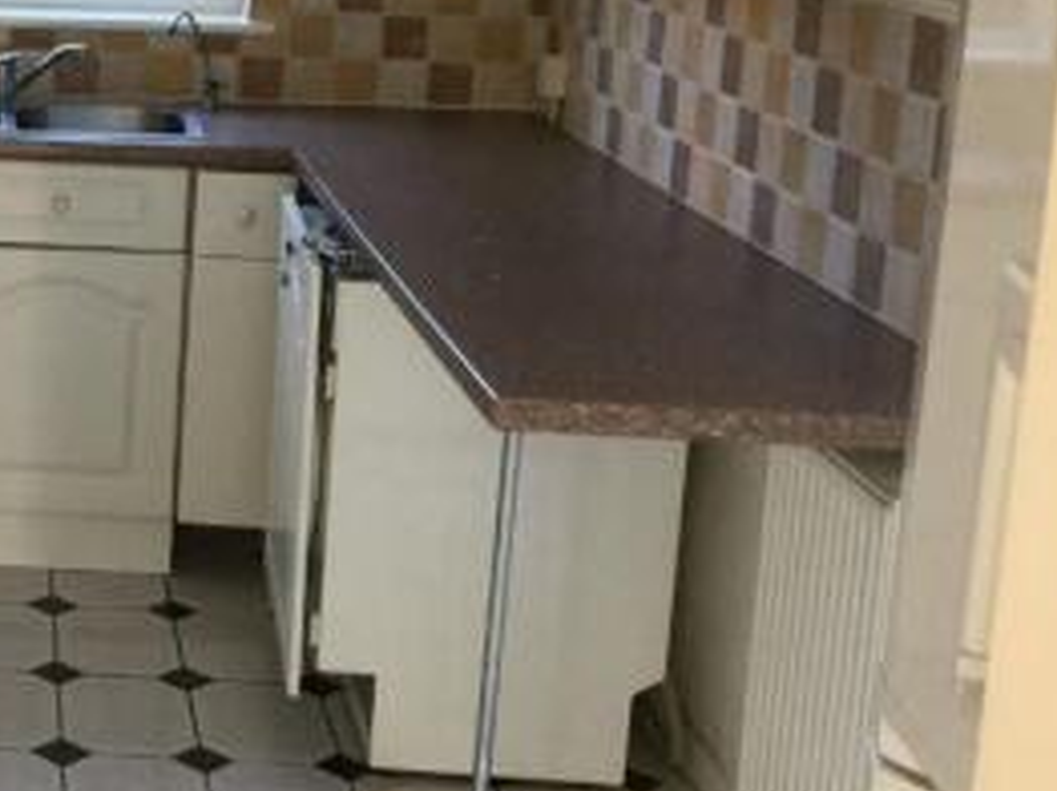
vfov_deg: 21.1
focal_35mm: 69
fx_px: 2105
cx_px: -99
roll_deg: -1.6
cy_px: 188
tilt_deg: -12.6
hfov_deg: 26.1
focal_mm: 3.3
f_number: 2.4
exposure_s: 1/30
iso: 50
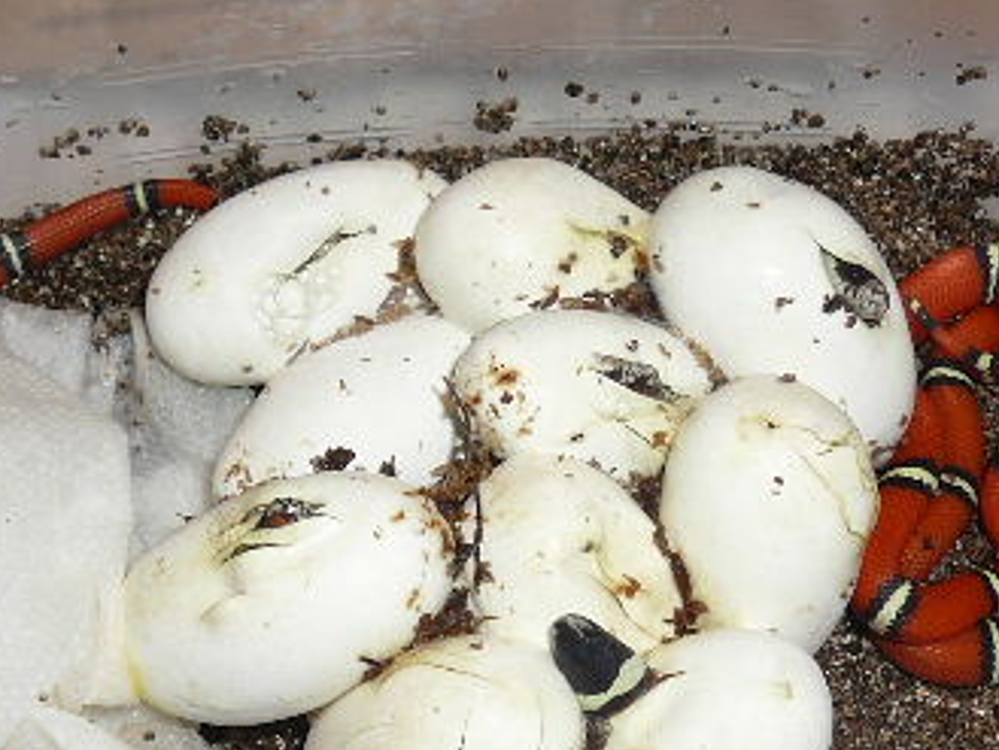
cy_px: 647
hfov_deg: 28.4
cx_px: 346
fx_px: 1963
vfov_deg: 21.2
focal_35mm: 68
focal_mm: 5.2
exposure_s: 1/30
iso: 80
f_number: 2.8
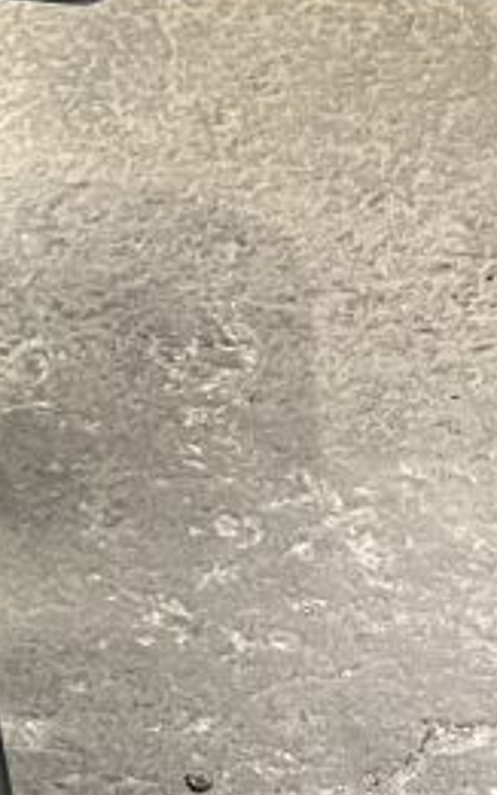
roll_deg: +1.3
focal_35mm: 148
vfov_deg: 13.8
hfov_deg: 8.8
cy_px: -91
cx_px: -49
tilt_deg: -31.6
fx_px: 3209
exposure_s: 1/60
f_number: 1.5
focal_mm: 5.7
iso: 400
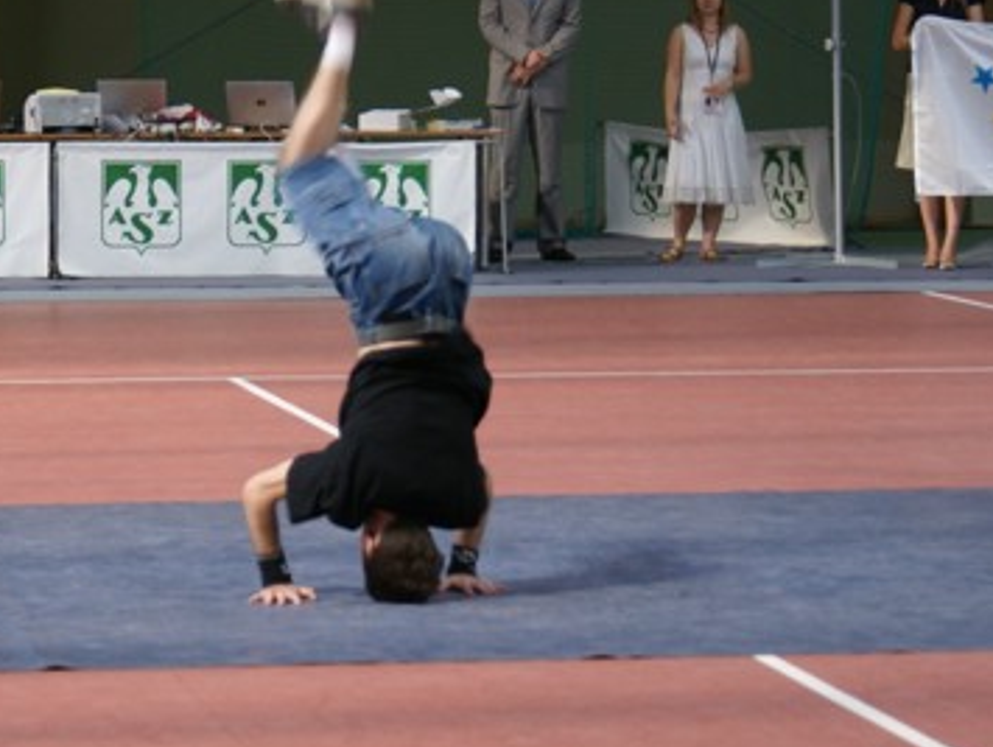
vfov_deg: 7.5
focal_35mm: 199
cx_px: 243
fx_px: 5714
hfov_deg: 9.9
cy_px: 213
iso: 200
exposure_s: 1/30
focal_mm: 70
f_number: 5.6
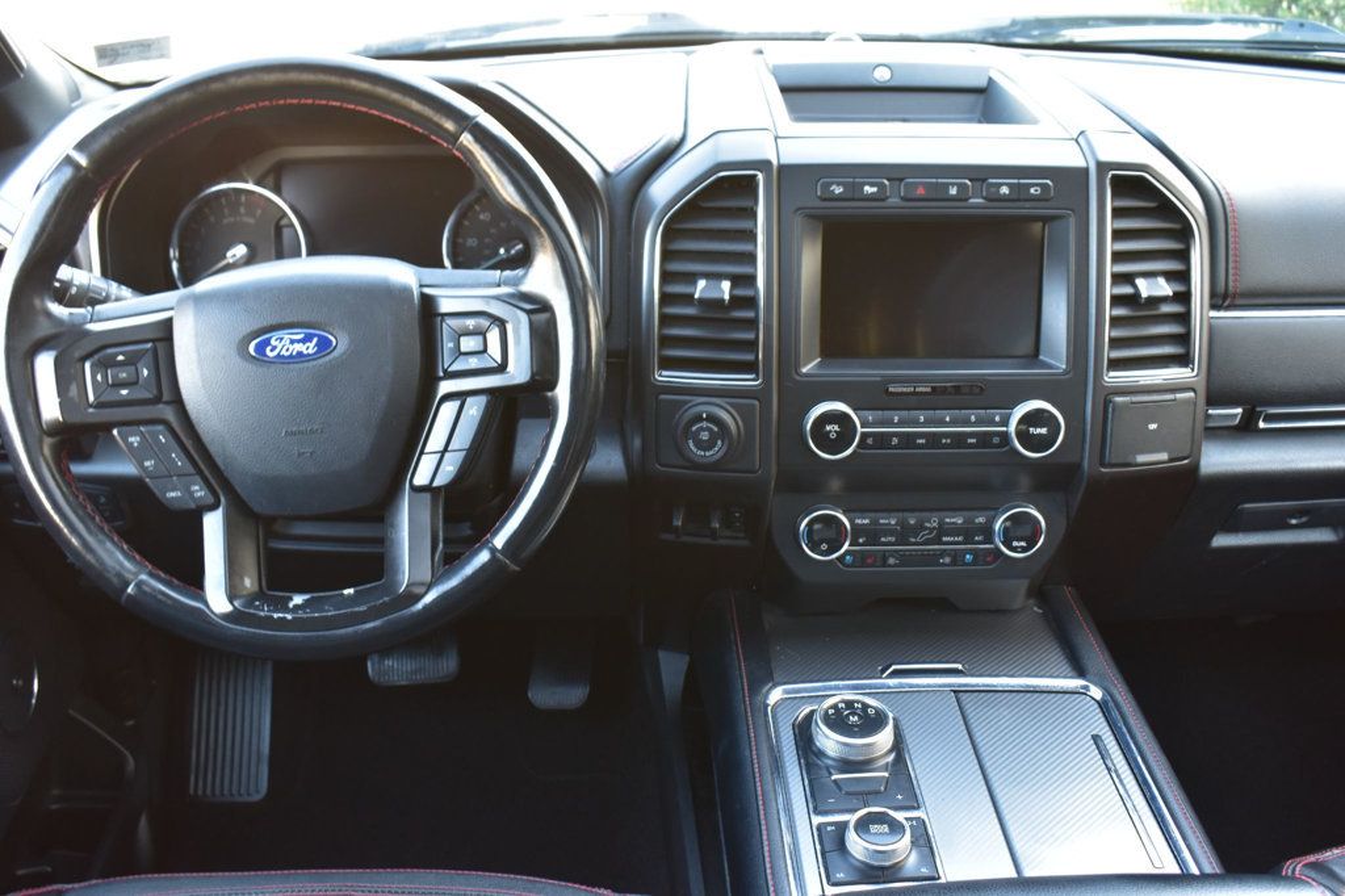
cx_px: 672
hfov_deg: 53.1
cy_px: 448
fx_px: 1344
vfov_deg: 36.8
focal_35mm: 36
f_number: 6.3
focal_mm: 24
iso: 720
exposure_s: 1/15
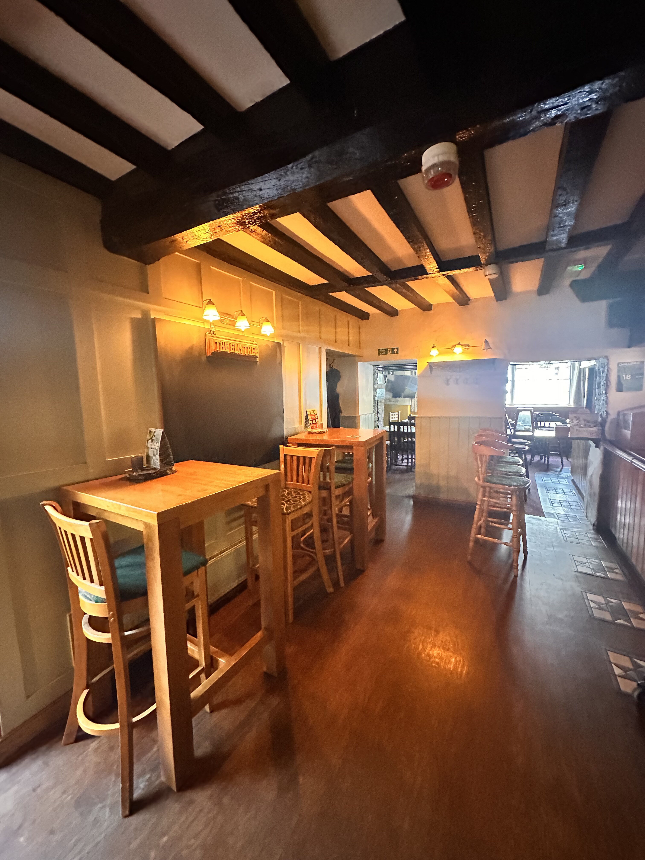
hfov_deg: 85.7
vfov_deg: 102.1
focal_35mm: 14
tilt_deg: -4.4
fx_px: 348
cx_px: 322
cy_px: 430
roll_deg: +0.1
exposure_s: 1/34
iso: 1000
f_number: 2.2
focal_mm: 2.22
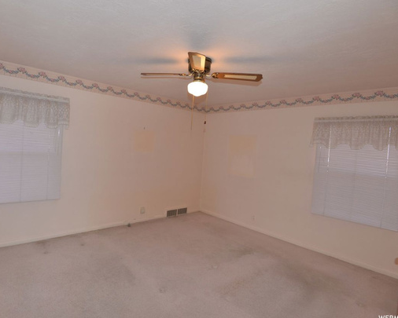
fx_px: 224
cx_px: 156
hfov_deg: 82.1
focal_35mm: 19
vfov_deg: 70.8
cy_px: 154
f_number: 6.3
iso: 640
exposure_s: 1/60
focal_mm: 16
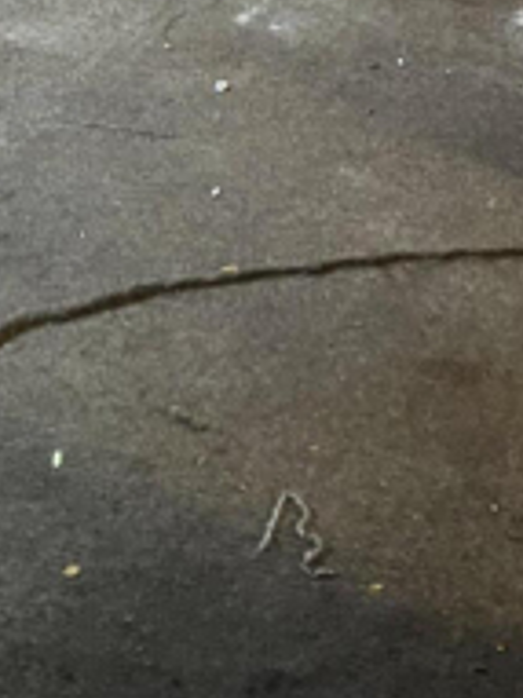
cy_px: -301
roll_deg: +0.8
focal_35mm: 91
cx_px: 256
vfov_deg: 19.3
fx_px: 1835
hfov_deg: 16.2
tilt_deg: -13.2
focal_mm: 5.7
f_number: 1.5
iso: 640
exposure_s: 1/30
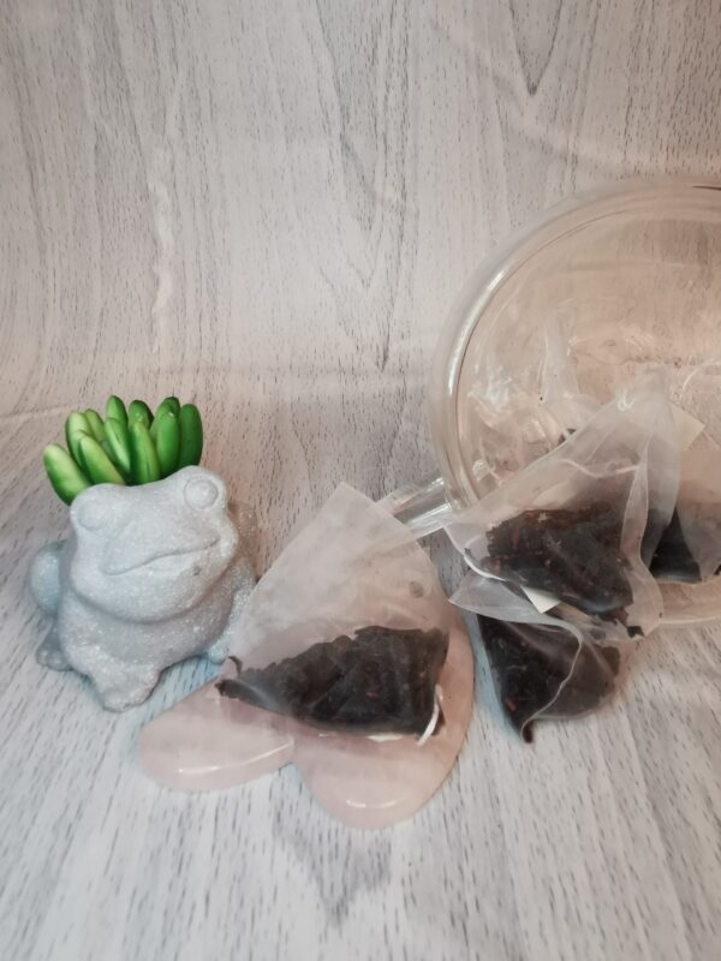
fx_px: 722
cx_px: 360
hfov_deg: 53.1
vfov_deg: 67.3
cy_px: 480
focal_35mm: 26
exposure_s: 1/25
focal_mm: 2.35
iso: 320
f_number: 2.2
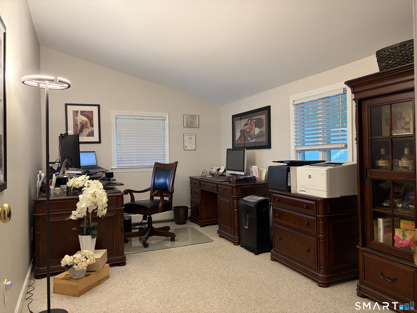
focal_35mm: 26
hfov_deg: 67.3
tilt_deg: -0.3
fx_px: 313
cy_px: 156
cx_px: 208
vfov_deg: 53.1
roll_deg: +1.3
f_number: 1.6
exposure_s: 1/60
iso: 500
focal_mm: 5.96
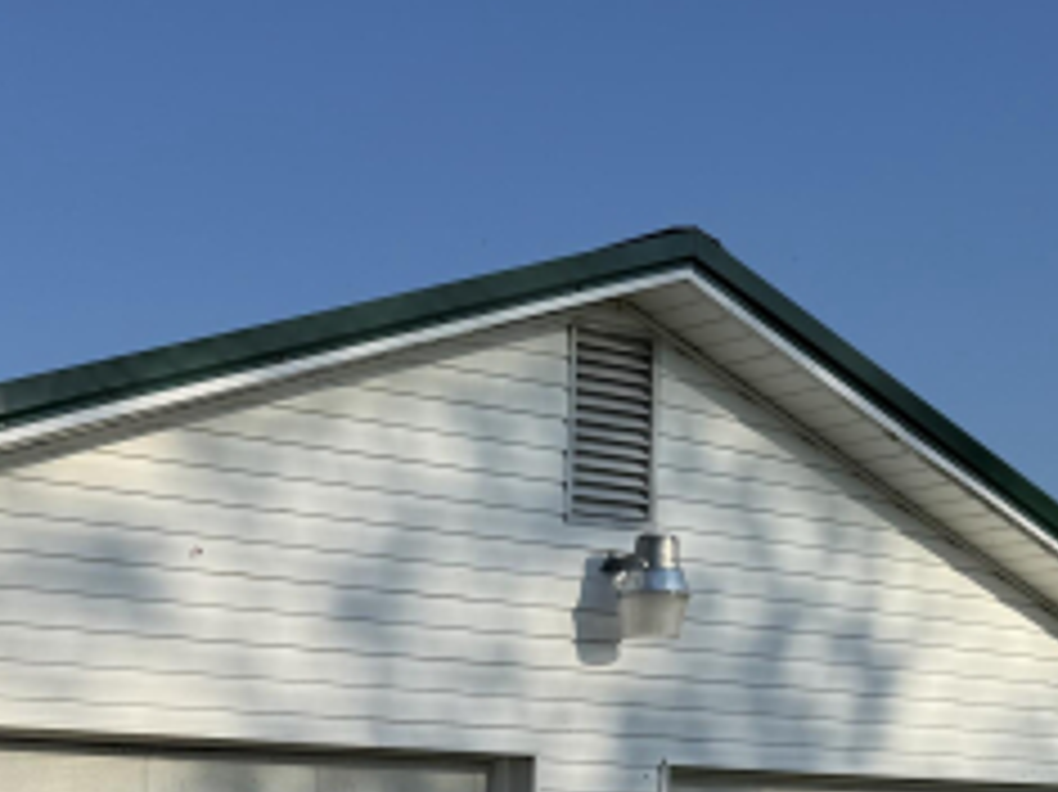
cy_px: 900
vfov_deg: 20.5
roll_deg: -0.8
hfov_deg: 27.7
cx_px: 133
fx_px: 2077
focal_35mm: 68
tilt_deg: -1.2
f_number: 1.78
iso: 80
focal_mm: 6.76
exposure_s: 1/9091
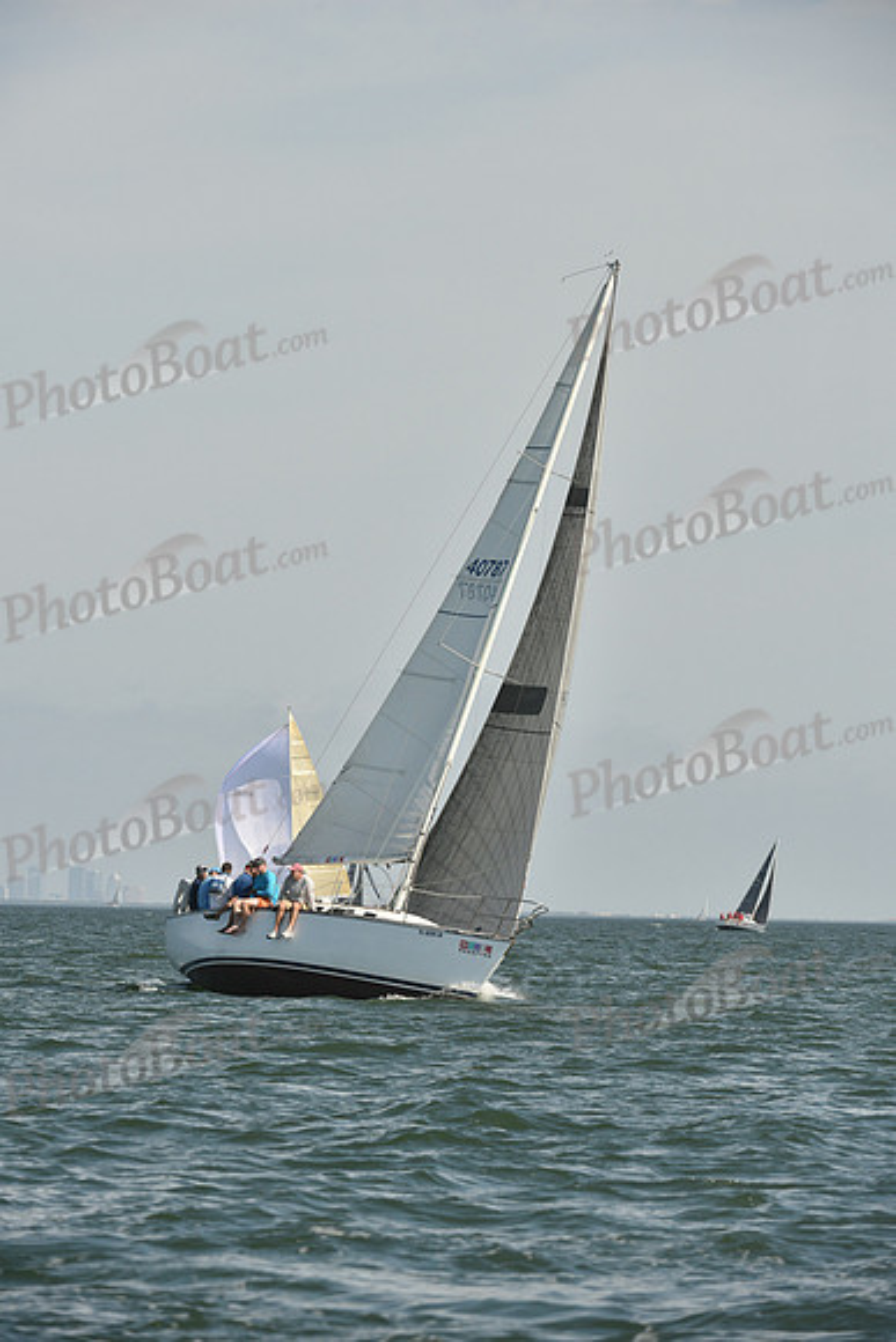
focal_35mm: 240
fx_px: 8954
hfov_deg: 5.7
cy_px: 671
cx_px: 448
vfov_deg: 8.6
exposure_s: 1/1250
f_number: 9
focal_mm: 240
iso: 400
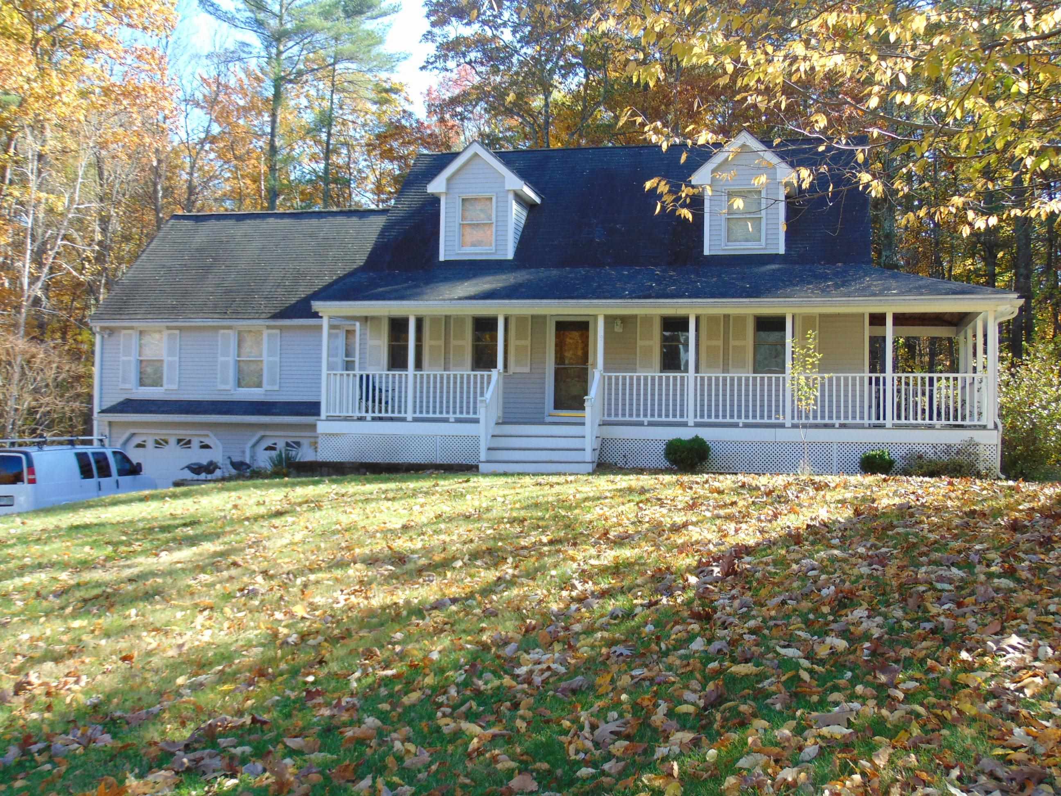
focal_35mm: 42
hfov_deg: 44.8
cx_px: 530
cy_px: 398
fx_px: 1287
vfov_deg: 34.3
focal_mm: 7.6
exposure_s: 1/200
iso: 80
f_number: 3.3
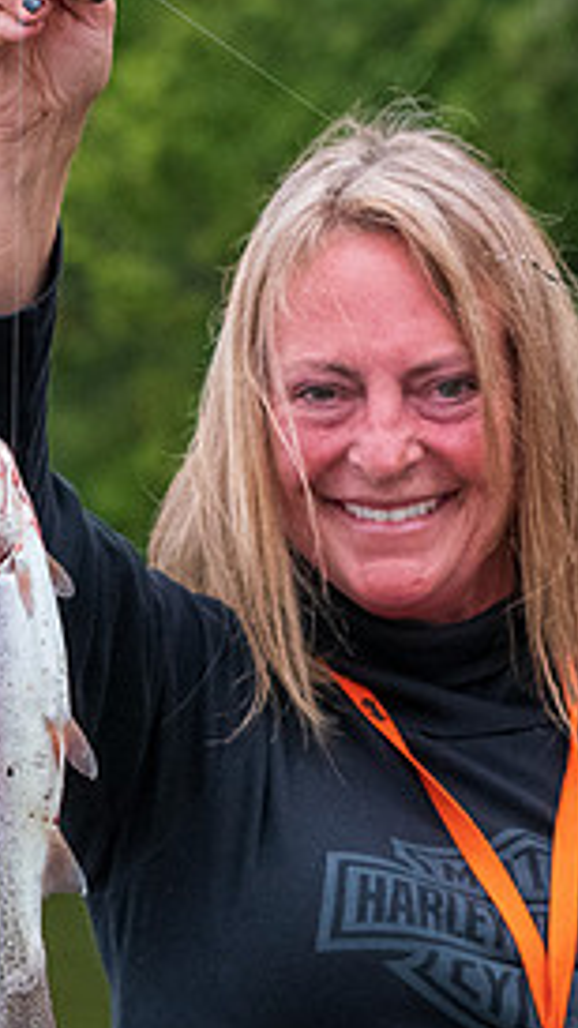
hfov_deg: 4.5
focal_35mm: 271
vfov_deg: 8.0
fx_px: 7388
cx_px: 166
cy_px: 657
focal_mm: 70
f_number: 5.6
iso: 3200
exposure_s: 1/5000
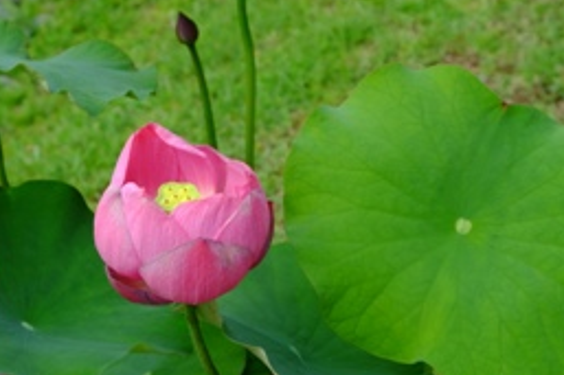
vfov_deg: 13.3
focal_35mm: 103
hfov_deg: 19.7
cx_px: 156
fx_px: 1613
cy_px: 209
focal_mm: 39
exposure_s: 1/420
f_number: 8
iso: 400
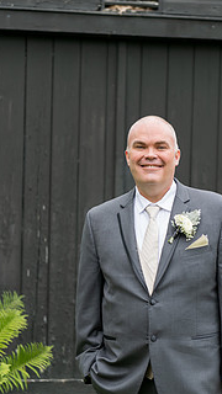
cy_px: 196
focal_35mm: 103
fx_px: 1078
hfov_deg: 11.7
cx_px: 159
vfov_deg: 20.7
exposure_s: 1/200
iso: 64
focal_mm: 70
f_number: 2.8
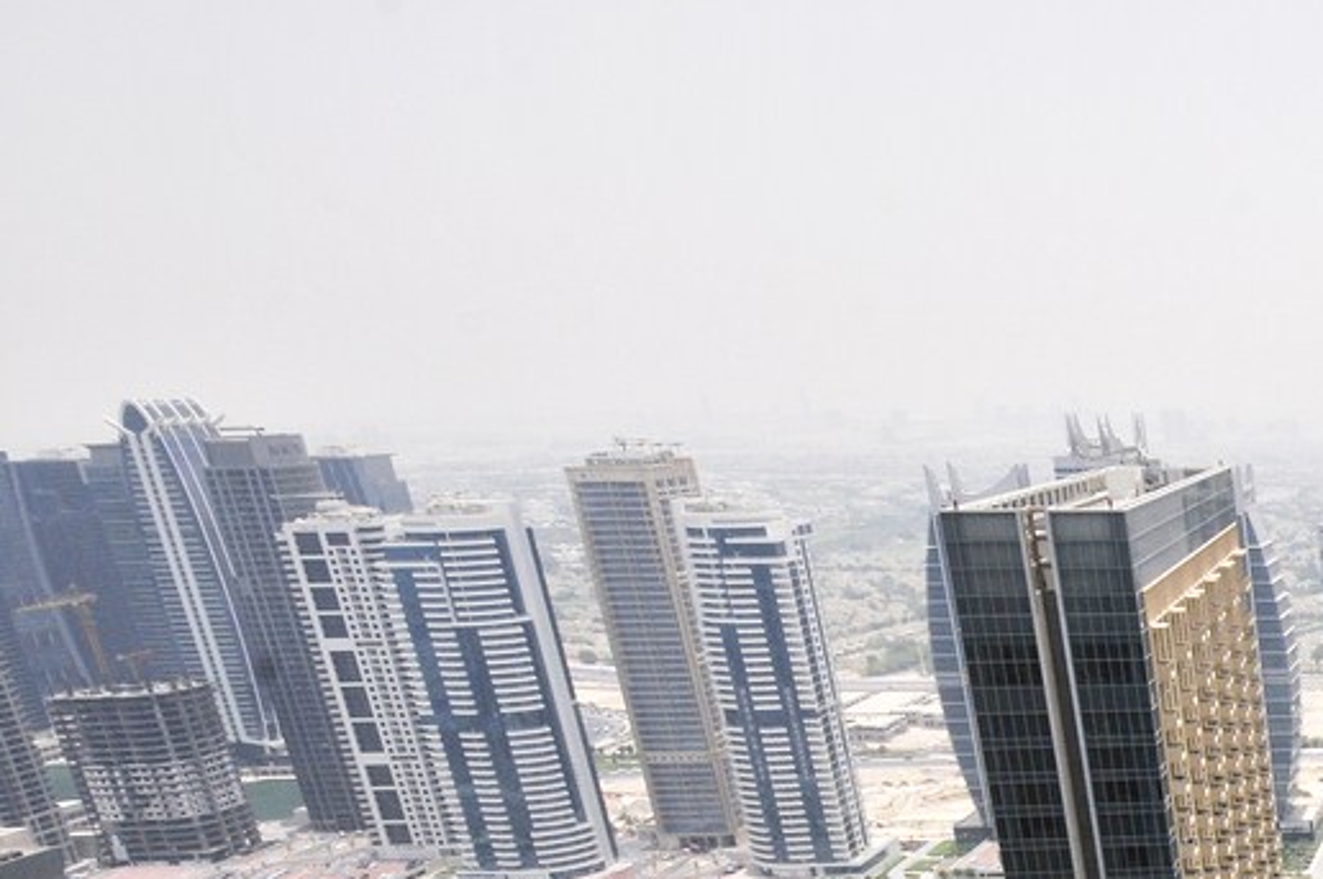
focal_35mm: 43
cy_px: 1125
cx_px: 1717
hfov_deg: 33.3
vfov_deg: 26.5
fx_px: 1590
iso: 200
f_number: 11
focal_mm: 11
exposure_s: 1/500
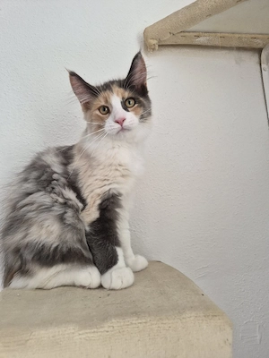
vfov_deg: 73.9
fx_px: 238
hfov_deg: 58.9
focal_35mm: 23
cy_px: 179
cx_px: 134
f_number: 1.8
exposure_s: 1/100
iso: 200
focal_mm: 5.4
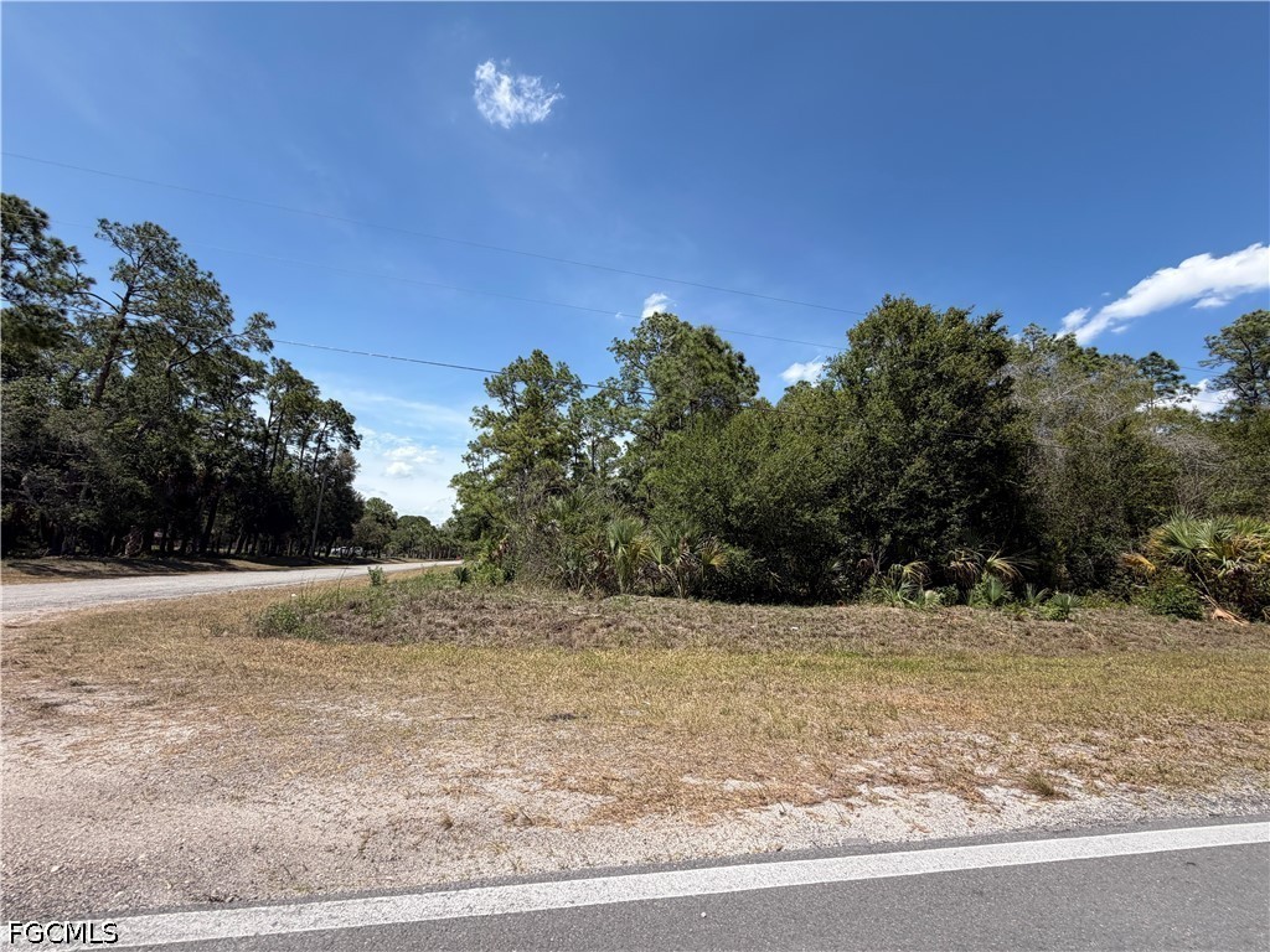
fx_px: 514
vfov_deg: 85.7
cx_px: 635
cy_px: 476
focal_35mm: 14
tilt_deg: +10.4
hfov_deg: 102.1
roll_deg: +2.9
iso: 20
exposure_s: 1/876
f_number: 2.2
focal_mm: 2.22
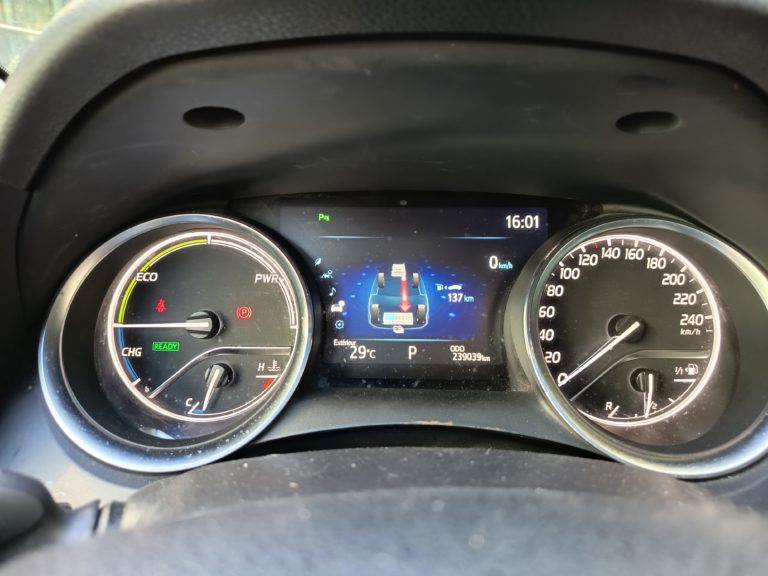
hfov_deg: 71.6
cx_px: 384
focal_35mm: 24
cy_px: 288
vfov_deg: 56.8
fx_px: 532
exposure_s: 1/25
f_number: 1.7
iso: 501
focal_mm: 5.24
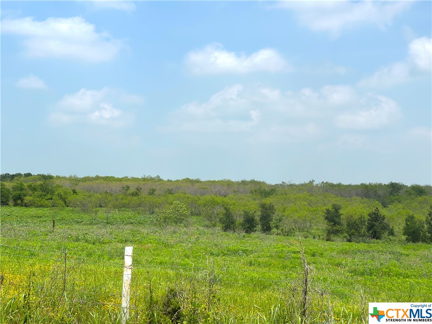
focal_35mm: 48
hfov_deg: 39.7
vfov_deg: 30.3
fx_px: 599
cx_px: 216
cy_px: 162
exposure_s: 1/12048
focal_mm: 6.86
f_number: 1.78
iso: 100
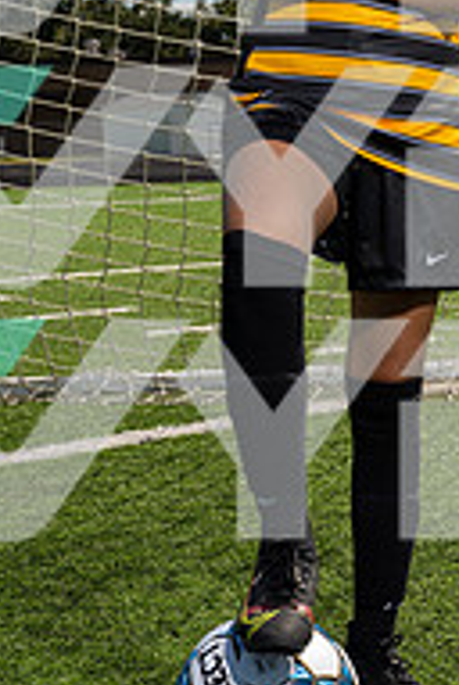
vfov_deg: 21.5
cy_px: 179
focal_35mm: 94
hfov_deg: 14.5
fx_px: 1791
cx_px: 366
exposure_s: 1/250
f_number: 8
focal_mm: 40
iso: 100
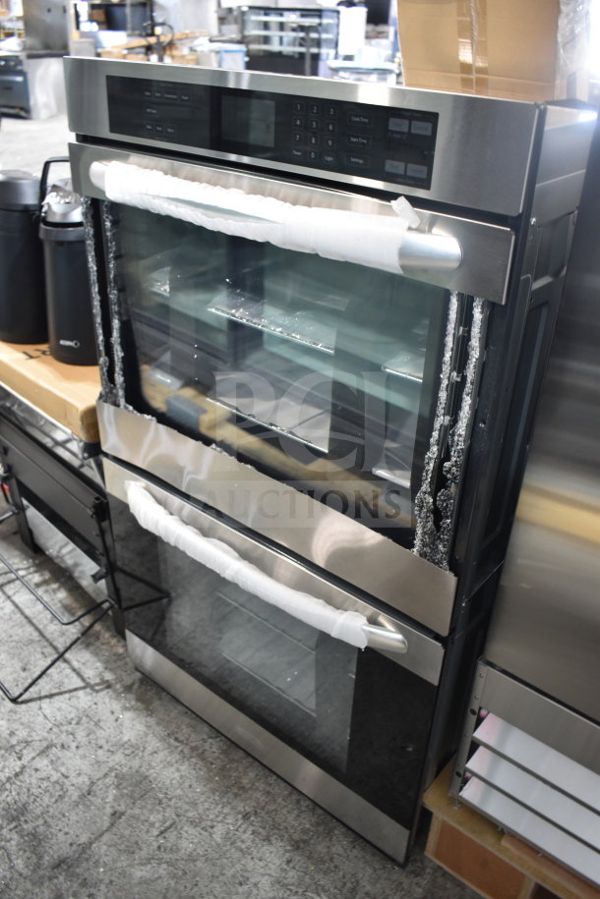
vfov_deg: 61.9
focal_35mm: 30
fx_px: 750
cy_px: 450
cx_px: 300
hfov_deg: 43.6
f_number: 3.8
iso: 900
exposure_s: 1/30
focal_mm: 20
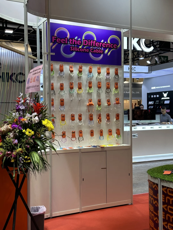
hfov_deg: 30.3
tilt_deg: -2.8
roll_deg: +0.3
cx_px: 86
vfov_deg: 39.7
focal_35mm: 48
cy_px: 115
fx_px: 320
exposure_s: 1/166
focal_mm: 6.86
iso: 50
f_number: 1.78
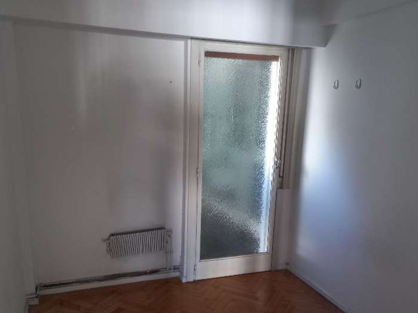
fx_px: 386
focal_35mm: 32
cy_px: 190
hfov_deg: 56.8
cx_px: 207
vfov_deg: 43.9
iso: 400
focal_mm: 4.6
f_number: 1.8
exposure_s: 1/33.3
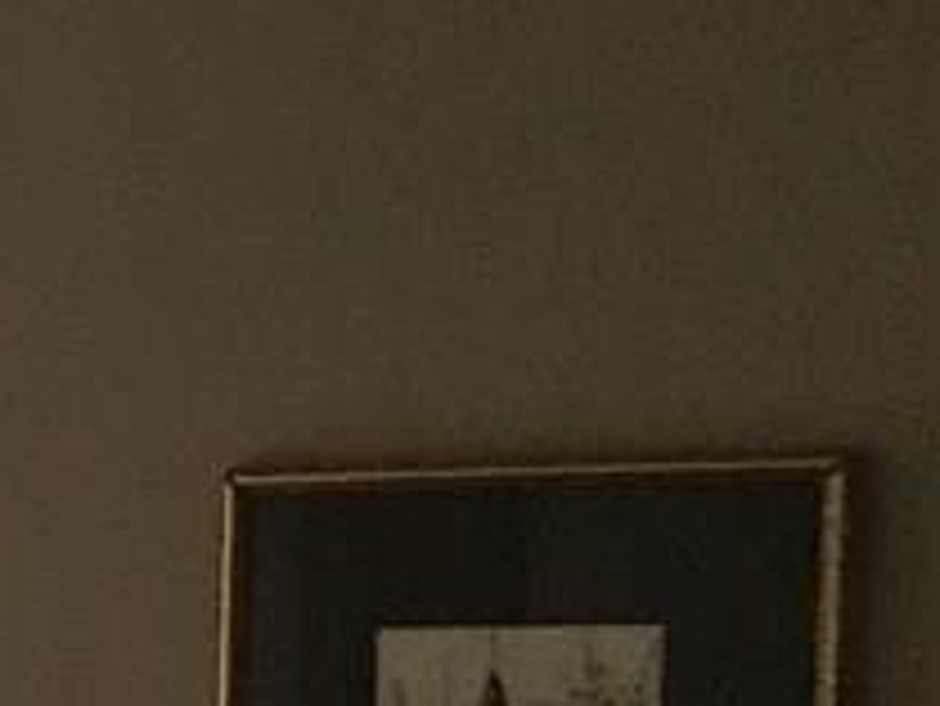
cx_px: -1129
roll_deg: -0.3
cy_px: 931
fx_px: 3858
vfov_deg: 10.2
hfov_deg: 11.9
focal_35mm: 142
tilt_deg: -2.8
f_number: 2.2
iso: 160
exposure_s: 1/30
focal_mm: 4.15
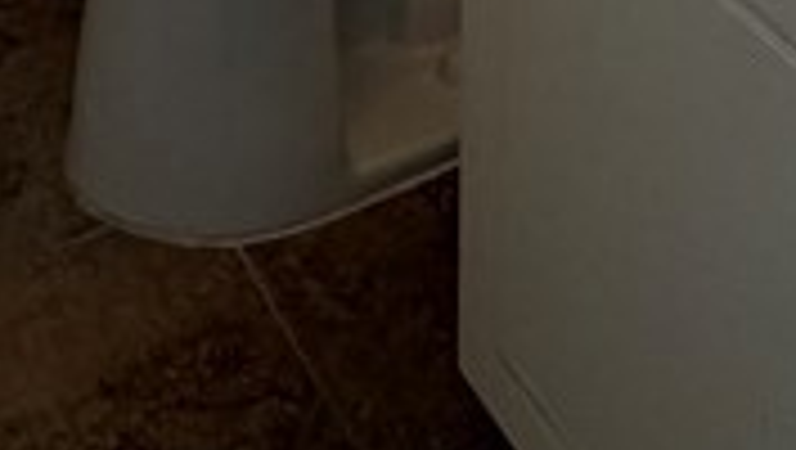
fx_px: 1859
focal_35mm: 88
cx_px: 315
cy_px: -1156
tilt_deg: -0.7
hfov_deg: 24.1
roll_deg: +0.1
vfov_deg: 8.9
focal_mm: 2.22
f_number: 2.2
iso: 50
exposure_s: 1/133
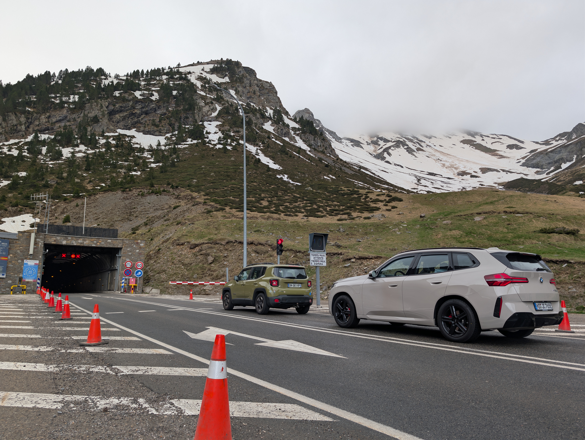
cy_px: 220
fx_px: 406
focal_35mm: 24
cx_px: 292
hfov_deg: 71.5
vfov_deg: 56.9
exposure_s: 1/500
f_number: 1.68
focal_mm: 6.9
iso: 24
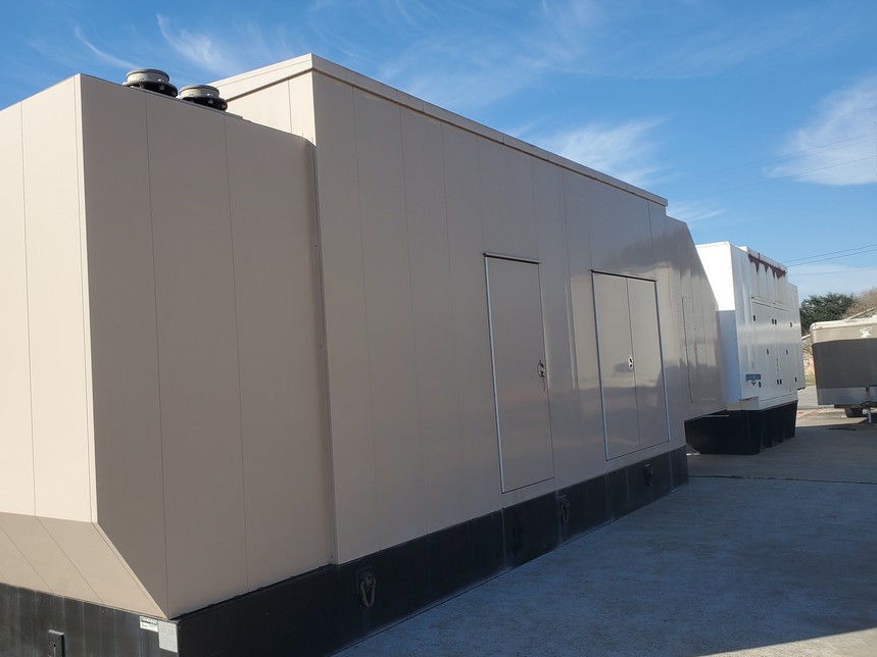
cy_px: 322
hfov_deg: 58.0
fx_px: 785
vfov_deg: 45.4
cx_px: 367
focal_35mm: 31
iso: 50
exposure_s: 1/1380
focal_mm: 4.3
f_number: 2.4
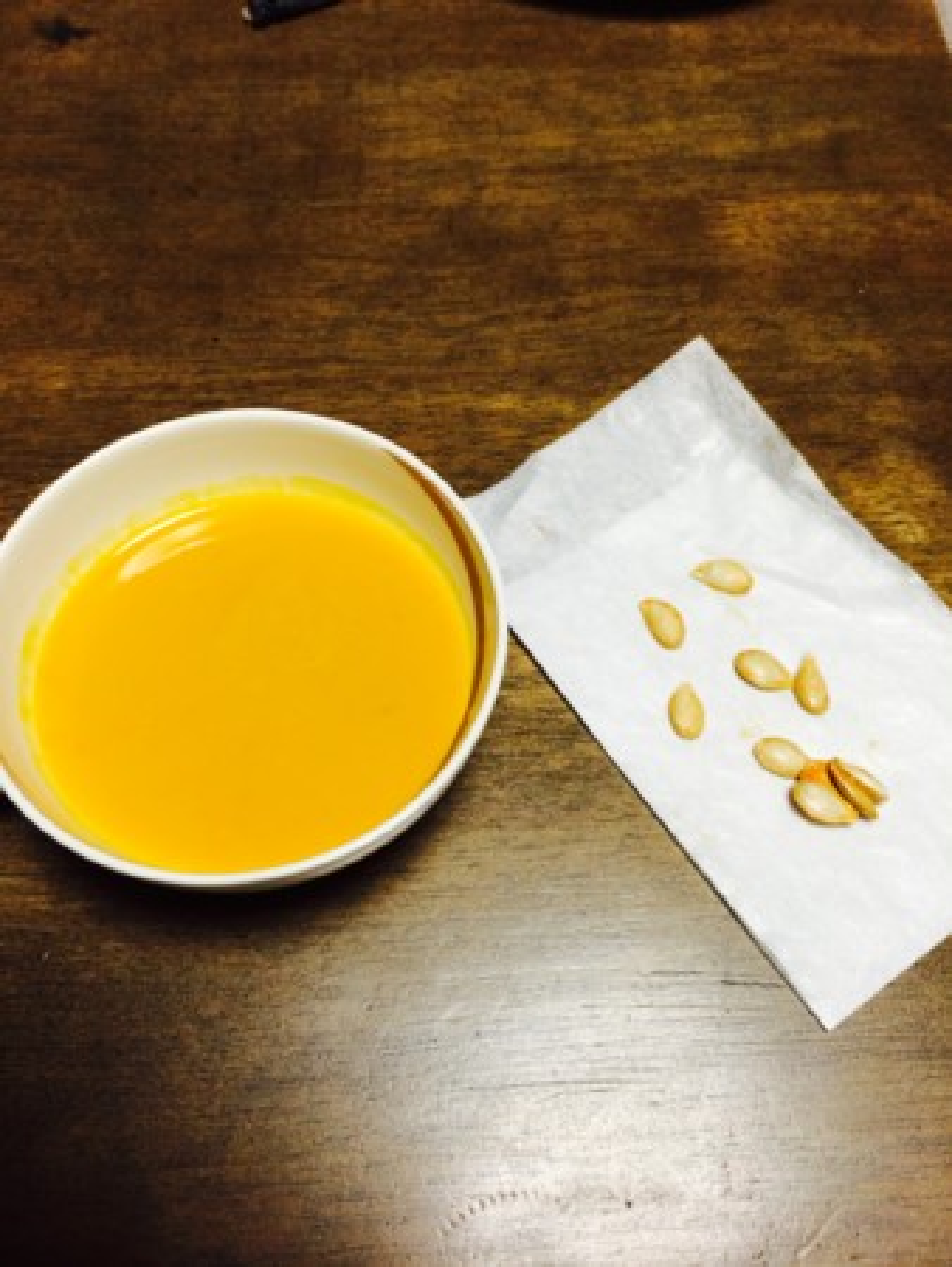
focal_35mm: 30
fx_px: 1099
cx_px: 476
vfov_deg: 59.9
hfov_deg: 46.8
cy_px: 634
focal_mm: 4.12
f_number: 2.2
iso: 125
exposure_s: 1/30
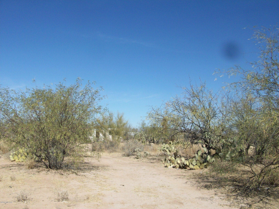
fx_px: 274
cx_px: 140
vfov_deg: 41.8
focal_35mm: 34
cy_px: 104
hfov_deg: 54.0
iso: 64
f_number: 5.5
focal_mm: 5.7
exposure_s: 1/460
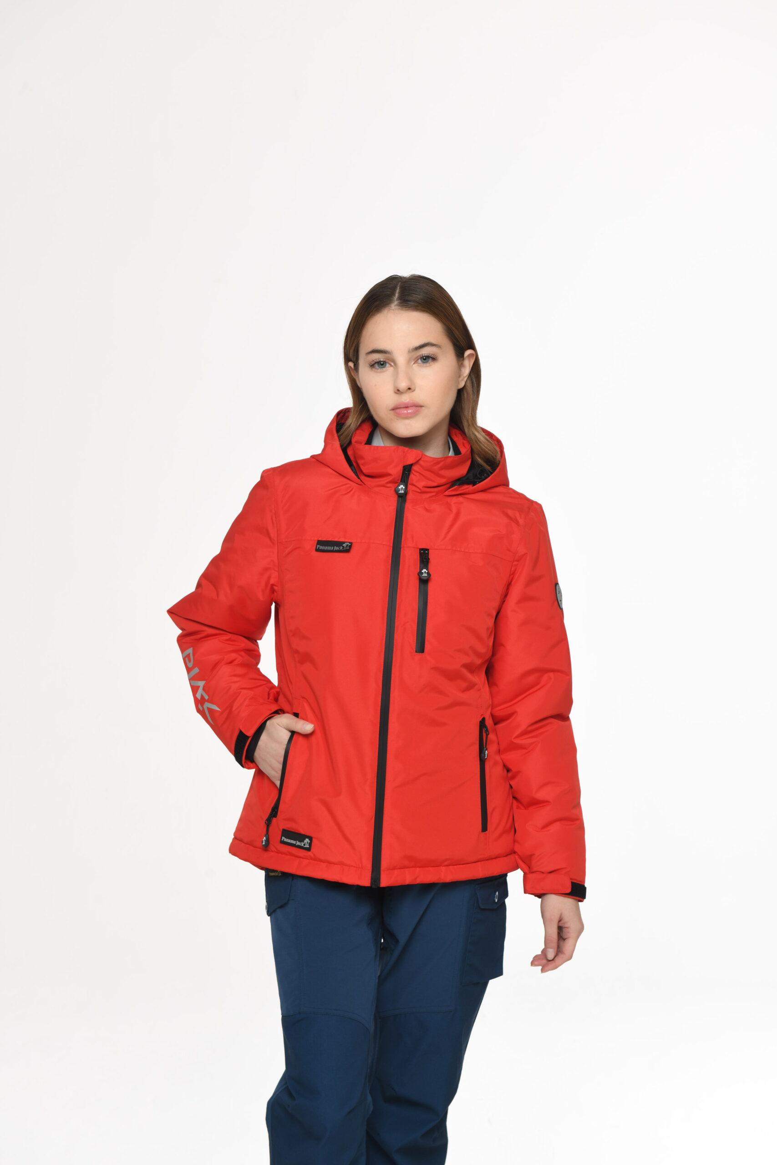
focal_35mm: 70
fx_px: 2266
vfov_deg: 28.8
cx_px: 388
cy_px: 582
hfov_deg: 19.5
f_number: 9
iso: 100
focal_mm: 70
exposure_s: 1/160
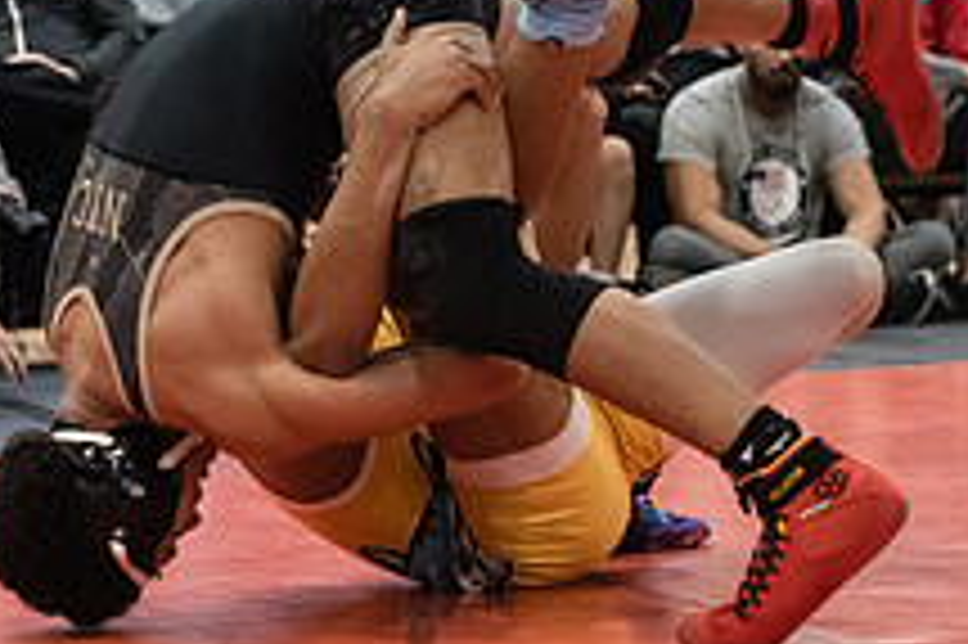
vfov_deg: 7.3
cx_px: 419
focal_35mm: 189
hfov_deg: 10.9
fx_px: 5078
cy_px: 191
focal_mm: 70
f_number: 3.2
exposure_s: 1/500
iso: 8000
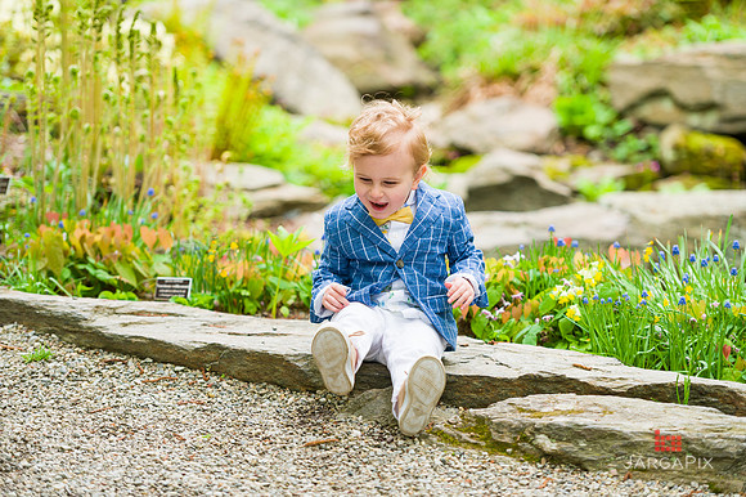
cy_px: 248
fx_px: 2692
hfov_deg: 15.8
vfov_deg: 10.5
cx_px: 373
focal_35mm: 130
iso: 200
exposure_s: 1/320
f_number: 3.2
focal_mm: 130
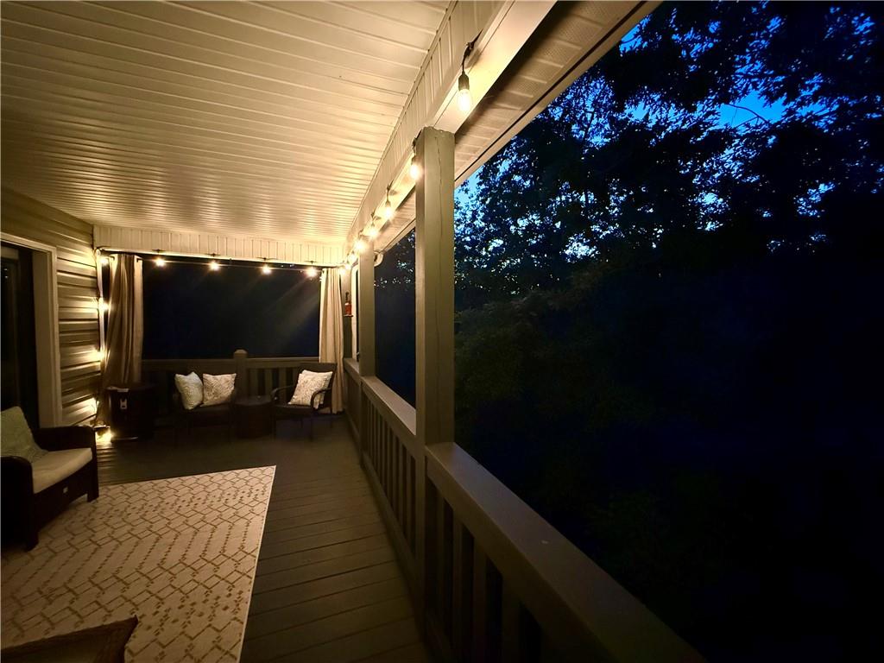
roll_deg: +0.5
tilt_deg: -2.2
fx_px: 358
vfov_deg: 85.7
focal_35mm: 14
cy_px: 332
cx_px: 442
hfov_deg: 102.1
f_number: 2.2
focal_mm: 2.22
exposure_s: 1/30
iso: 2000
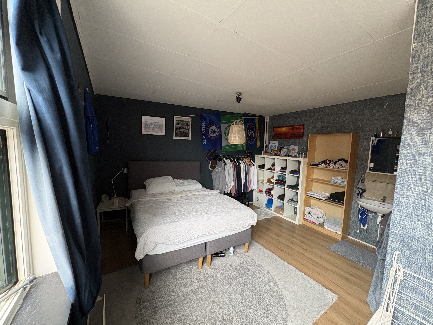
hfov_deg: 102.1
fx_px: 175
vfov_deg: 85.7
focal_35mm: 14
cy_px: 162
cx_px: 216
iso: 320
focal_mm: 2.22
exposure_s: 1/60
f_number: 2.2
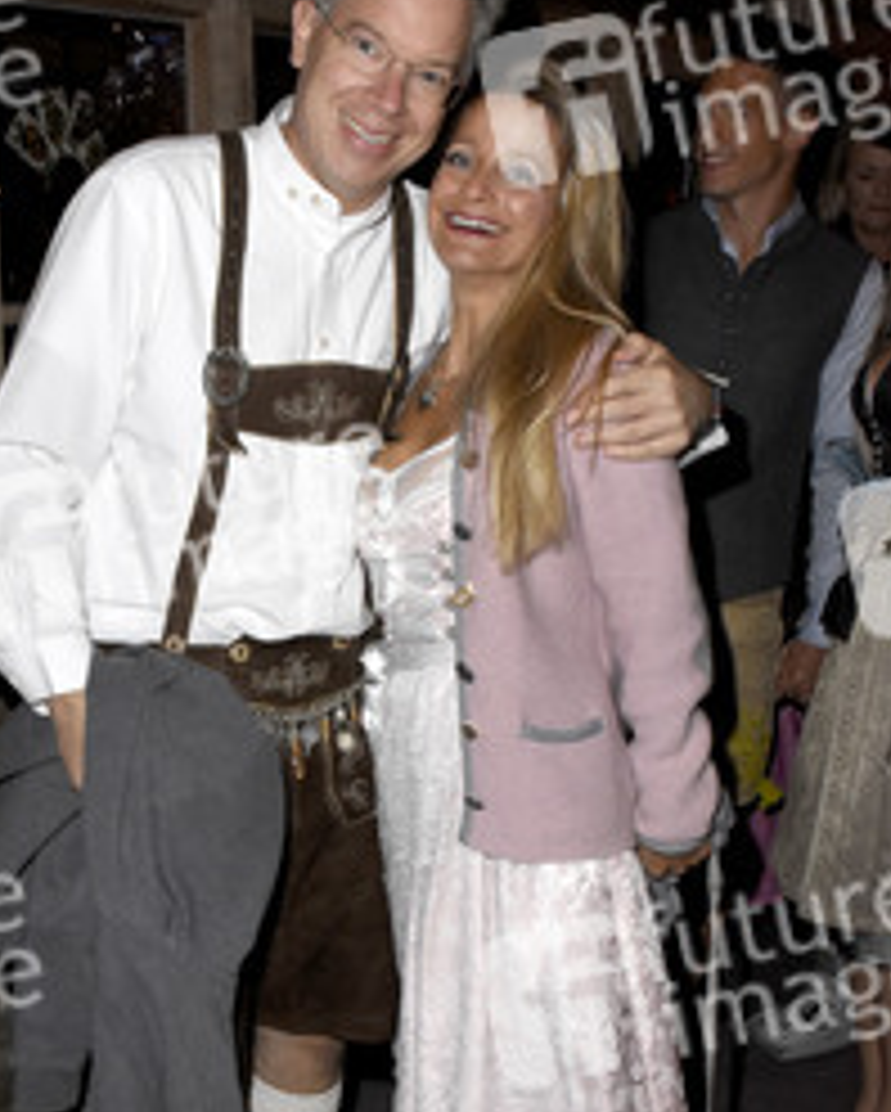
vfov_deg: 44.0
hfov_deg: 36.2
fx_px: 1350
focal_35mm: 41
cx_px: 302
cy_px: 756
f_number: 9
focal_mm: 18
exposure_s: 1/160
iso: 1600
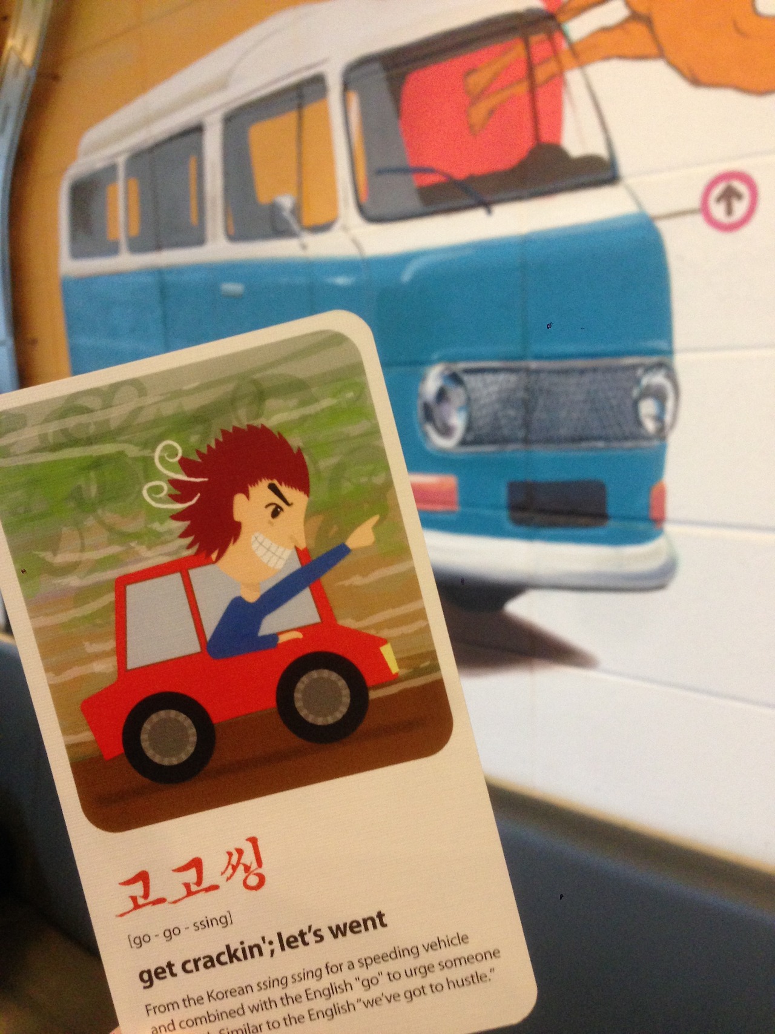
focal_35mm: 33
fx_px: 985
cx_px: 388
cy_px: 517
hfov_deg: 42.9
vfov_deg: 55.4
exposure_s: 1/20
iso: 250
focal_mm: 4.12
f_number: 2.4
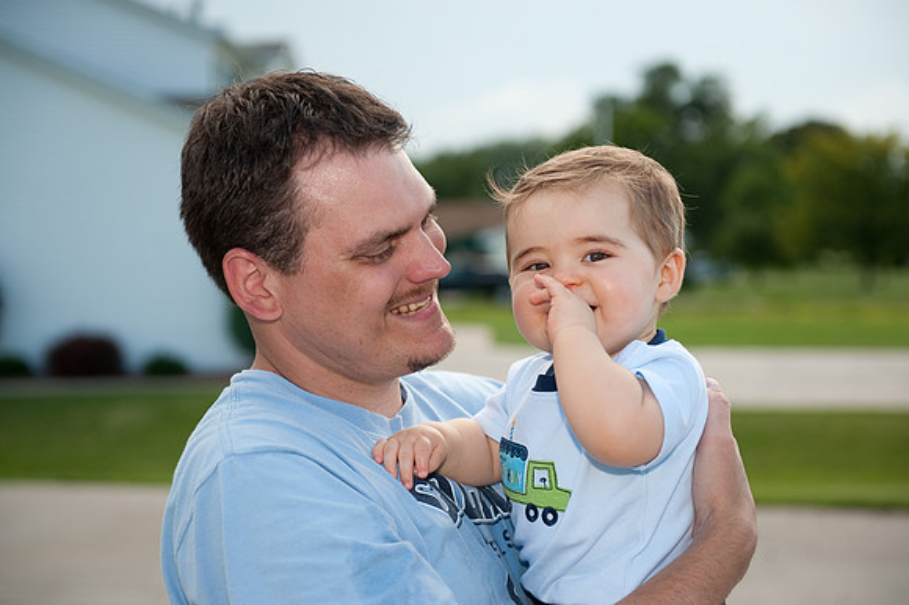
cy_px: 302
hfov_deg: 28.9
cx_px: 454
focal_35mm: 70
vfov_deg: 19.4
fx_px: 1766
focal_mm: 70
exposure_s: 1/1250
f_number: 3.5
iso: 320
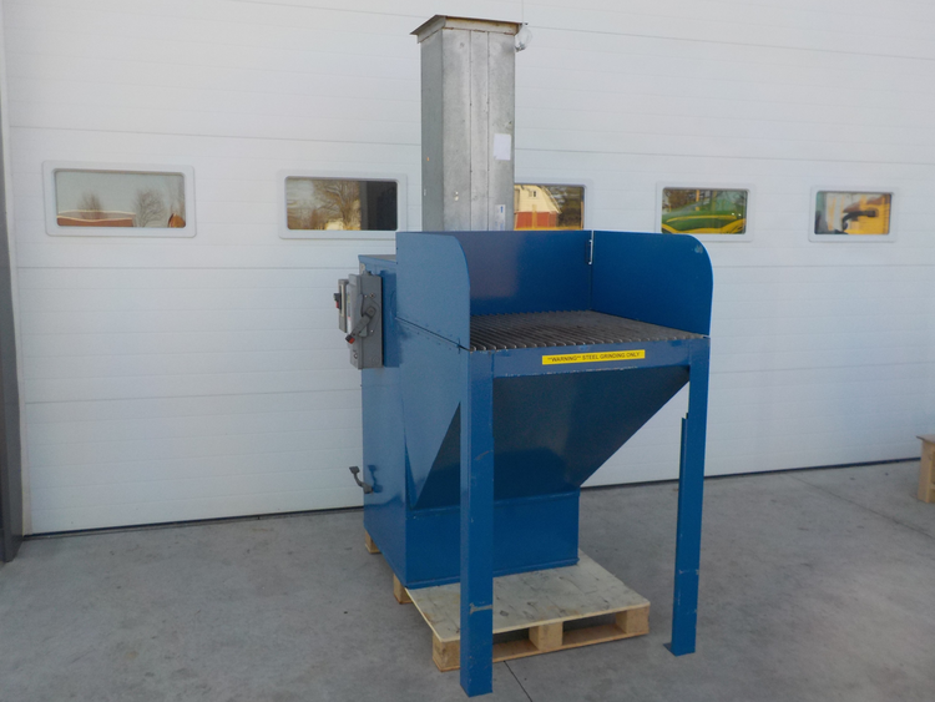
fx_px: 811
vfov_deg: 46.8
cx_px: 468
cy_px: 351
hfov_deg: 59.9
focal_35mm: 30
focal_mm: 4.1
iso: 125
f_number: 3.3
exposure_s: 1/400
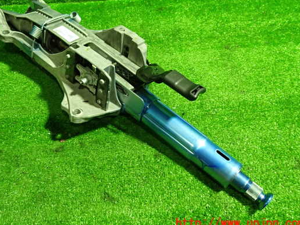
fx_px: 303
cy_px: 100
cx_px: 132
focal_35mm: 35
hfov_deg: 52.5
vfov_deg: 40.7
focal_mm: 5.4
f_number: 2.3
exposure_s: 1/30
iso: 500
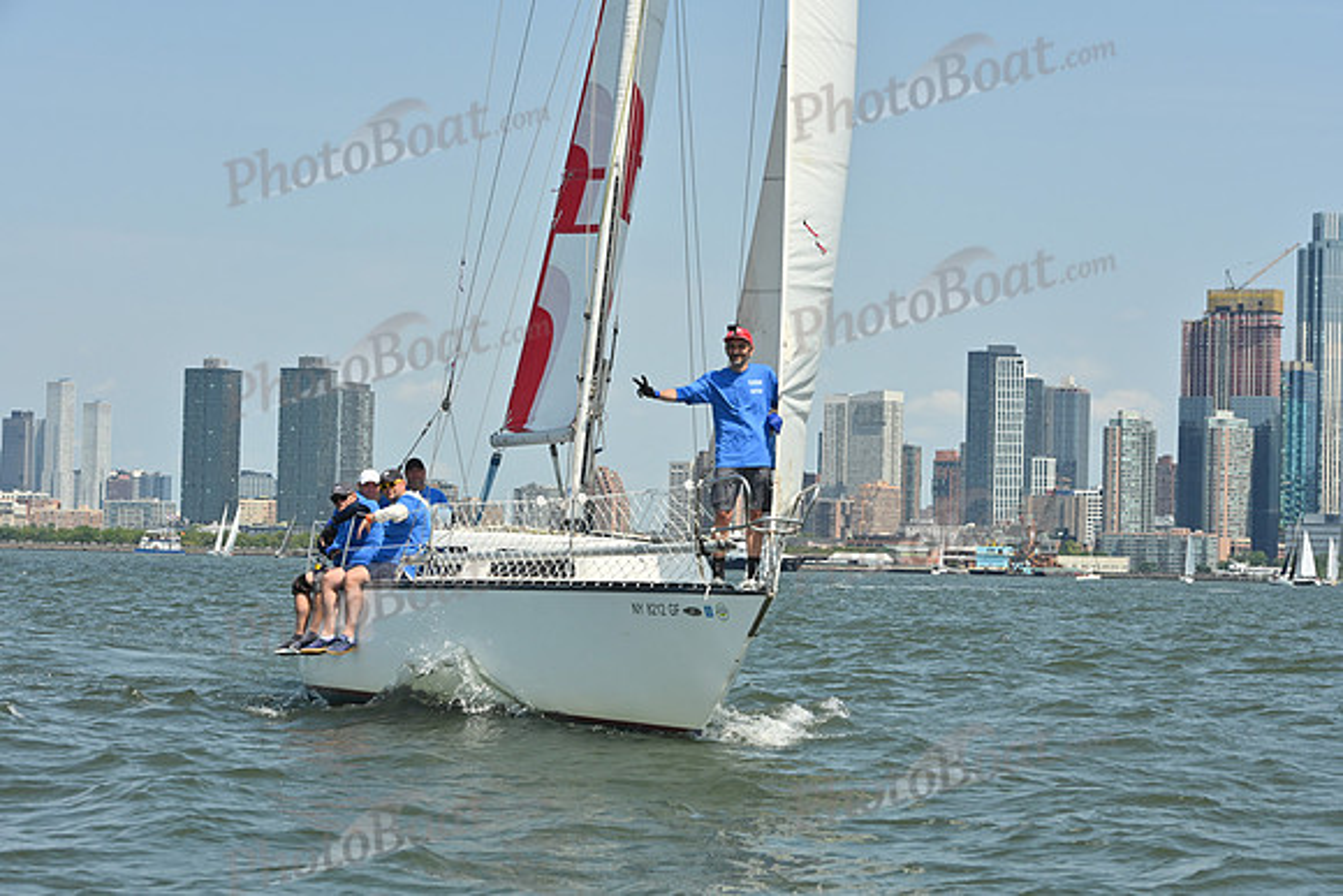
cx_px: 672
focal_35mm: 86
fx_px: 3209
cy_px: 448
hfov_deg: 23.6
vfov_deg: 15.9
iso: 320
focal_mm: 86
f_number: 7.1
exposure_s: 1/1250
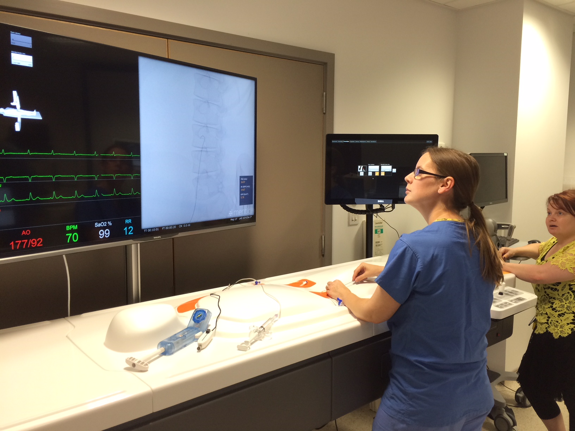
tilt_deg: -4.7
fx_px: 482
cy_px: 216
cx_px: 288
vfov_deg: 48.2
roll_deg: +0.1
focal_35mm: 29
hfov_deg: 61.7
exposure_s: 1/30
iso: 80
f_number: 2.2
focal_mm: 4.15
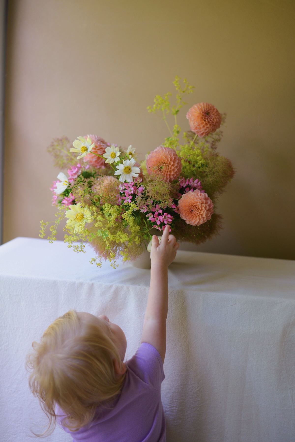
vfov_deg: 39.6
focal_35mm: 50
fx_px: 614
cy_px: 221
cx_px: 148
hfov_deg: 27.0
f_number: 2.2
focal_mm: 50
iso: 400
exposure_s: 1/160
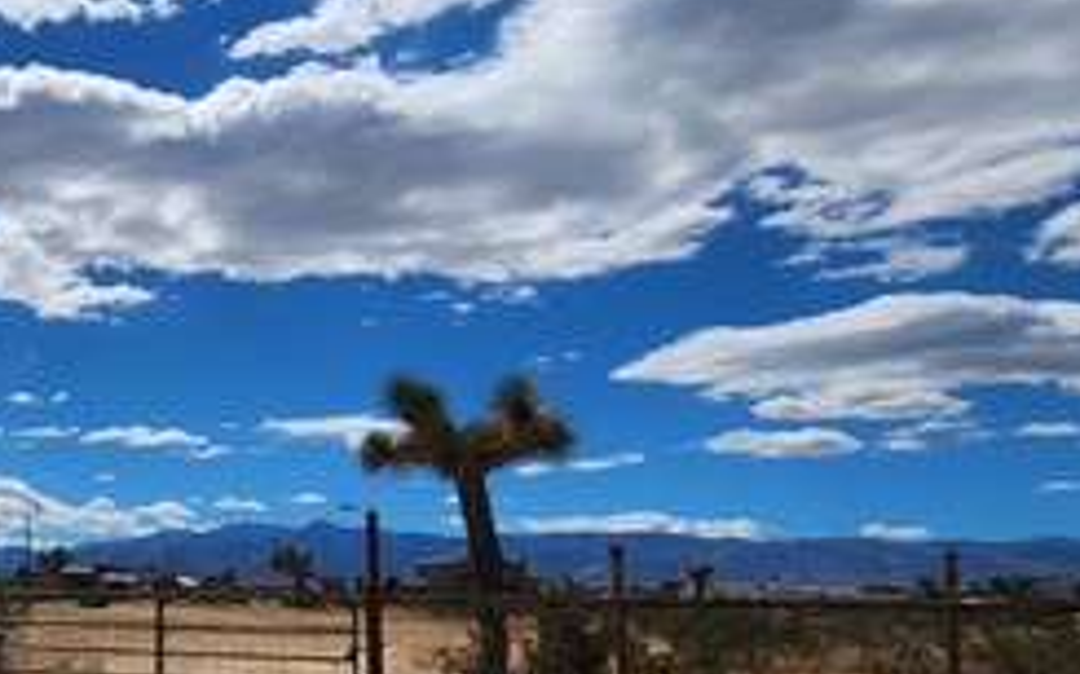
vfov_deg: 34.9
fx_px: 1059
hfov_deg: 42.8
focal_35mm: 36
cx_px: -97
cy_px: 467
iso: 50
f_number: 2.2
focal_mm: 2.2
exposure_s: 1/7276
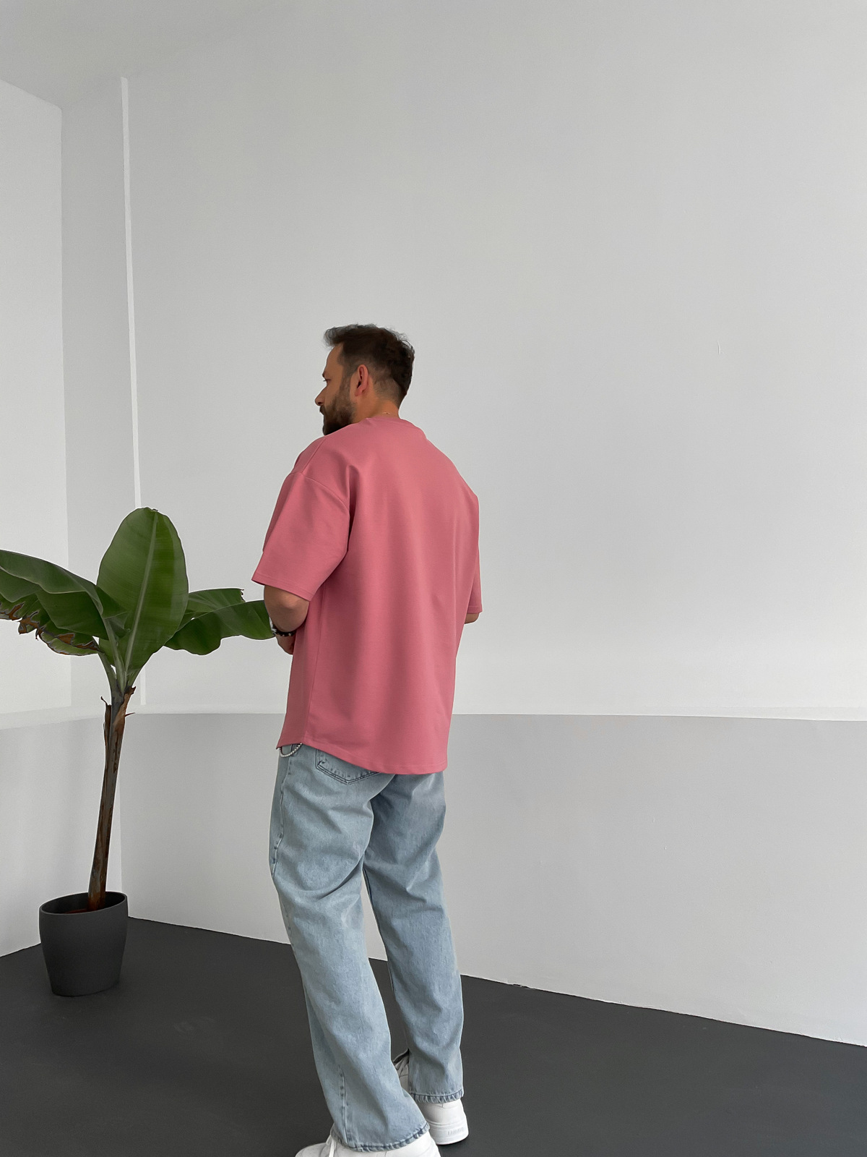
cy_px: 578
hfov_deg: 48.2
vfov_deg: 61.7
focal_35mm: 29
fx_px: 968
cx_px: 434
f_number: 1.8
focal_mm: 3
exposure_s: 1/120
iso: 50
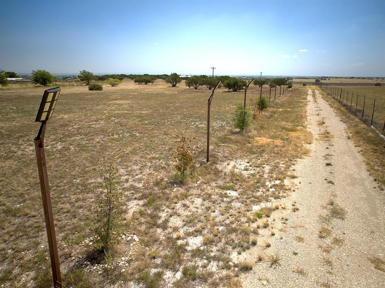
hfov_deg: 71.6
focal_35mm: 24
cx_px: 192
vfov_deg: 56.8
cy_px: 144
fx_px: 267
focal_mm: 12.3
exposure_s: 1/120
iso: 200
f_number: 3.2
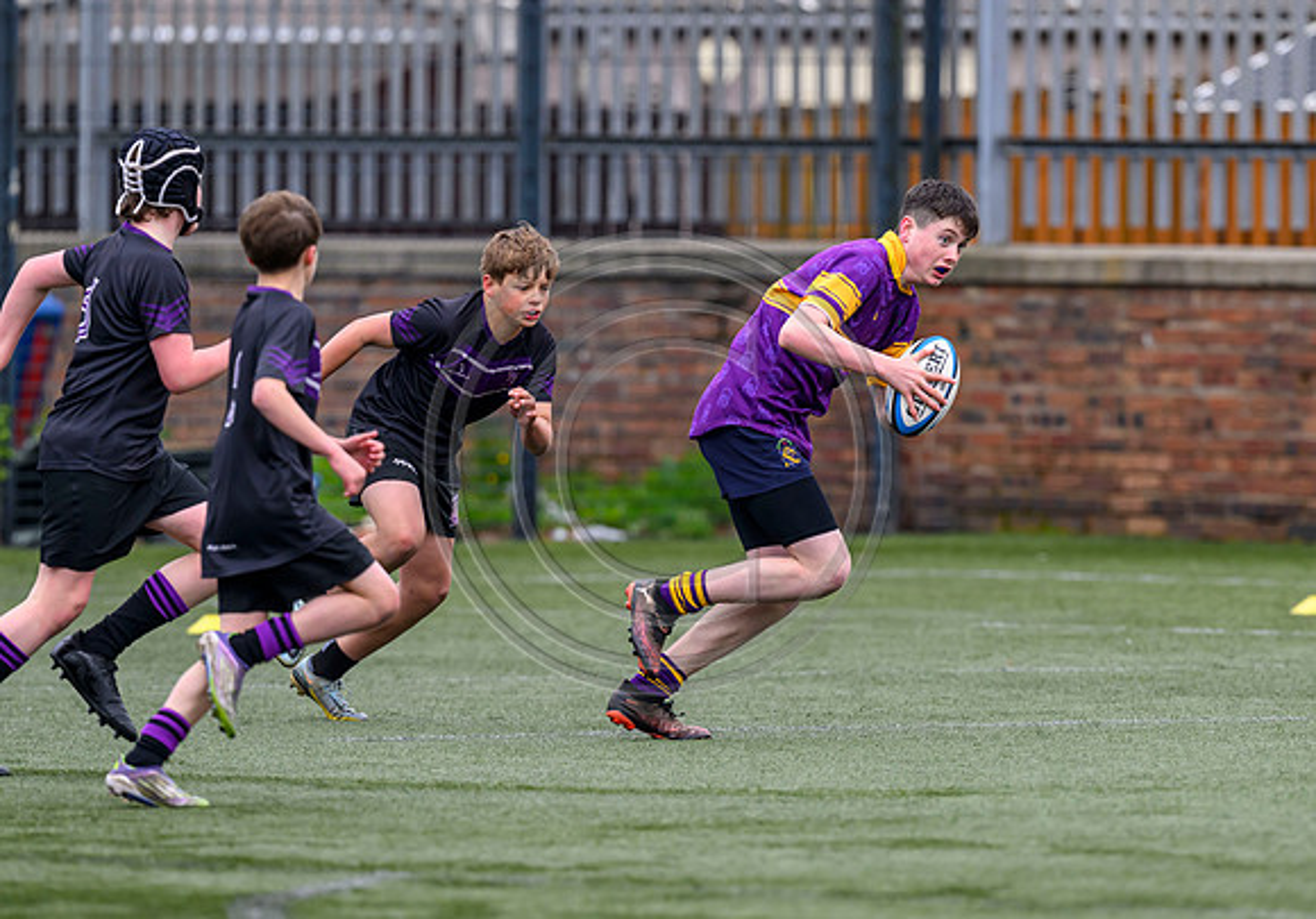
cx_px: 714
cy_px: 416
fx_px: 21850
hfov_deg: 3.4
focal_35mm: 589
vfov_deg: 2.4
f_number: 4
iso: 1000
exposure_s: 1/2000
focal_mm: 400
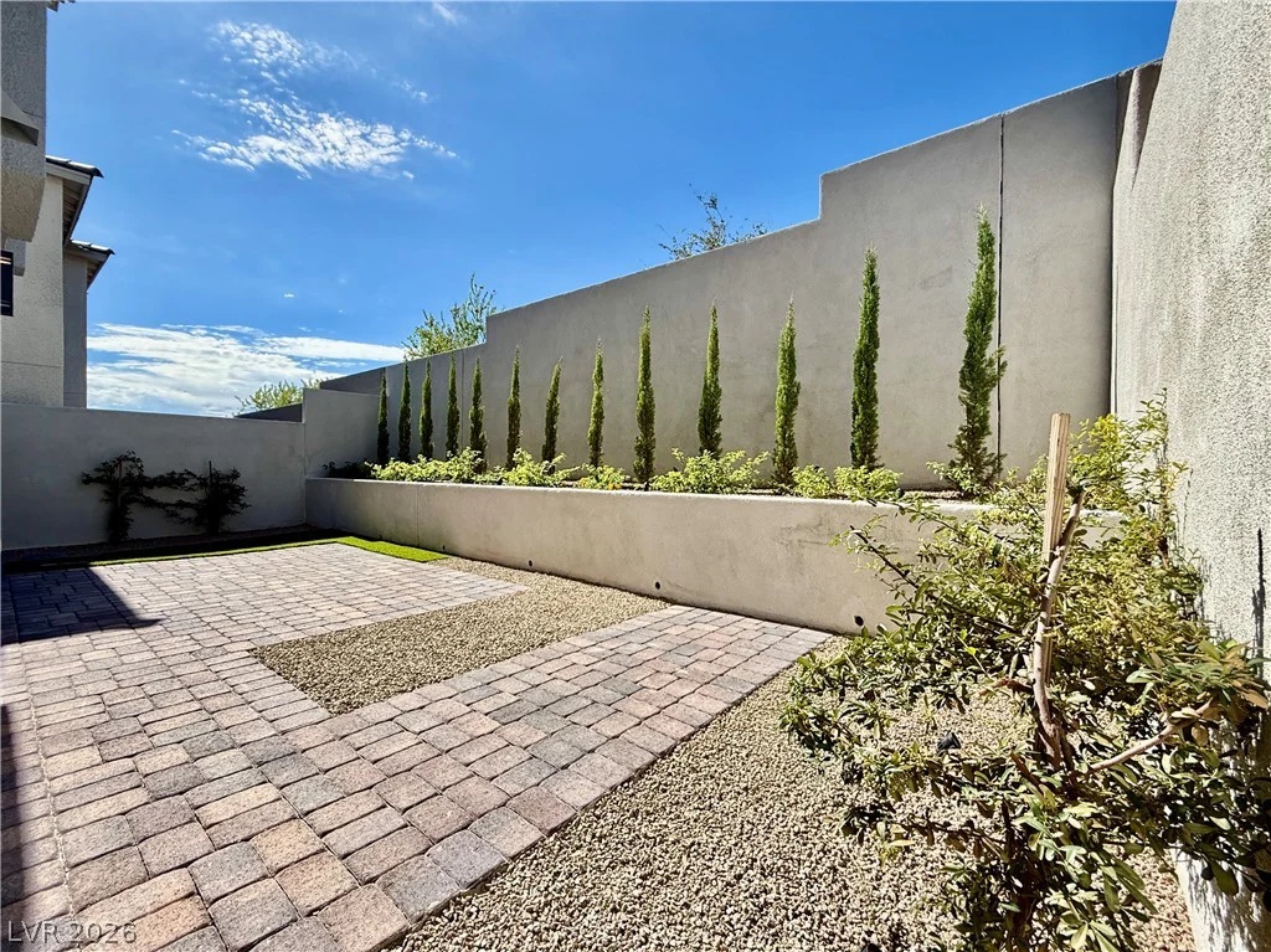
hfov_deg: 102.1
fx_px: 514
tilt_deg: -0.3
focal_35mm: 14
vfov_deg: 85.6
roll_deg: -2.7
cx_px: 636
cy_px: 476
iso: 64
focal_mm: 2.22
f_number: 2.2
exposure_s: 1/1368
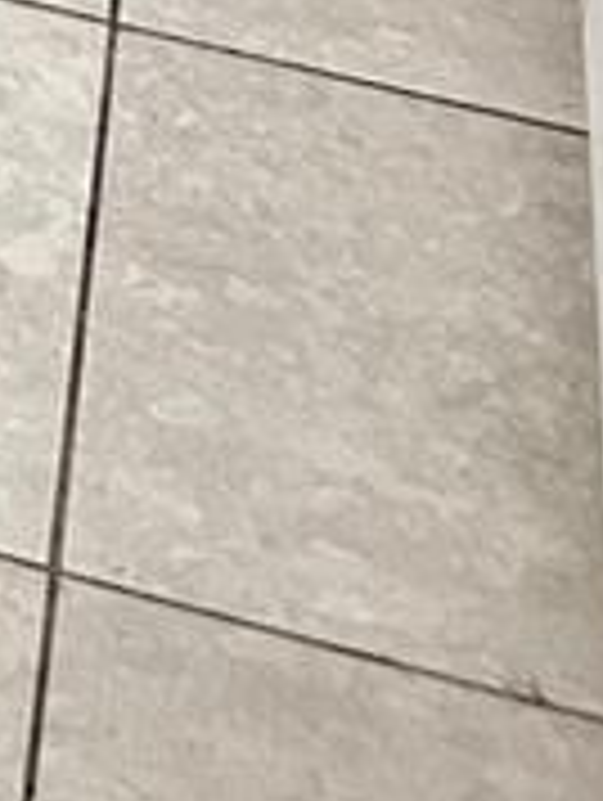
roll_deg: -0.5
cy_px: -1778
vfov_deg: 8.8
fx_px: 4055
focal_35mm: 175
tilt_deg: -9.0
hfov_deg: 7.3
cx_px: -1346
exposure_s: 1/60
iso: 125
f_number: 1.5
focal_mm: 5.7
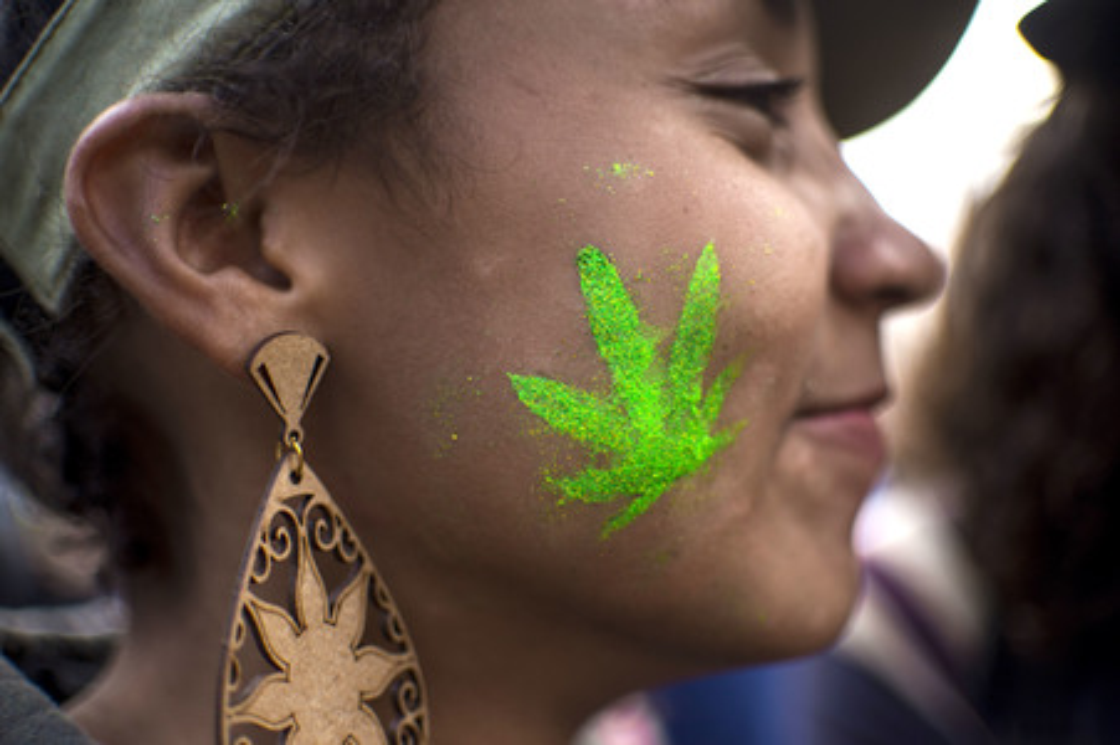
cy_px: 372
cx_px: 560
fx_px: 1088
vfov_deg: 37.8
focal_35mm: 35
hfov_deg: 54.5
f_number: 1.8
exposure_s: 1/2000
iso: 160
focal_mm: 35
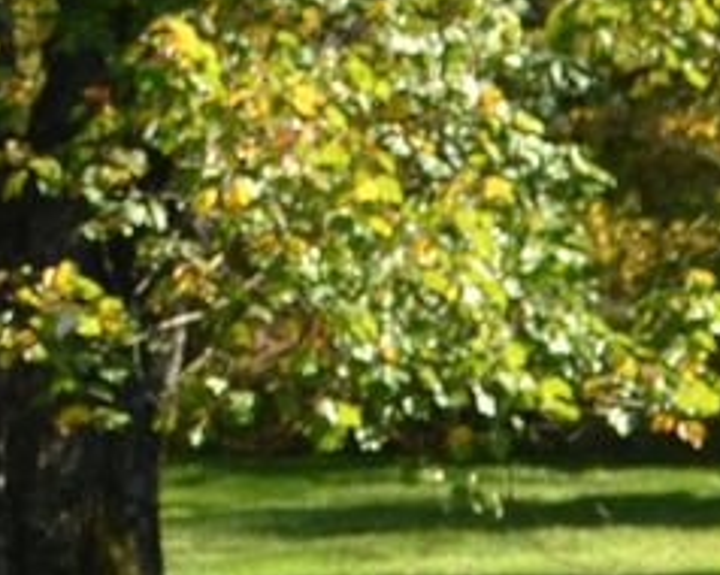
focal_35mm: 424
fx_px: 9029
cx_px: -1222
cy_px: -201
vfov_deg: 3.6
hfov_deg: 4.4
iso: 100
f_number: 5.6
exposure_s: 1/125
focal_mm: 35
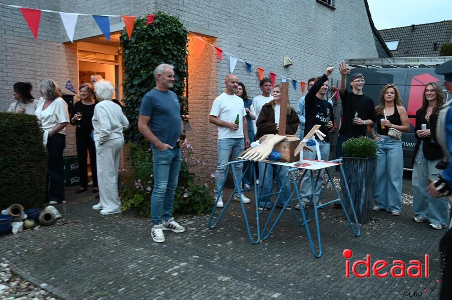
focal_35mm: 34
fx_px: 426
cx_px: 226
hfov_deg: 55.8
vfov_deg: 38.8
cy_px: 150
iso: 1250
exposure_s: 1/40
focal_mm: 34
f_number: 3.2
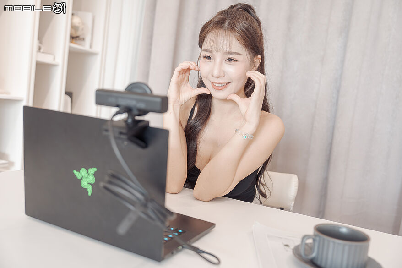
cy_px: 134
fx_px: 368
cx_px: 201
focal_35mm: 33
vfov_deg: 40.0
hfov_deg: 57.2
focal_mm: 33
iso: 1000
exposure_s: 1/60
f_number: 2.8
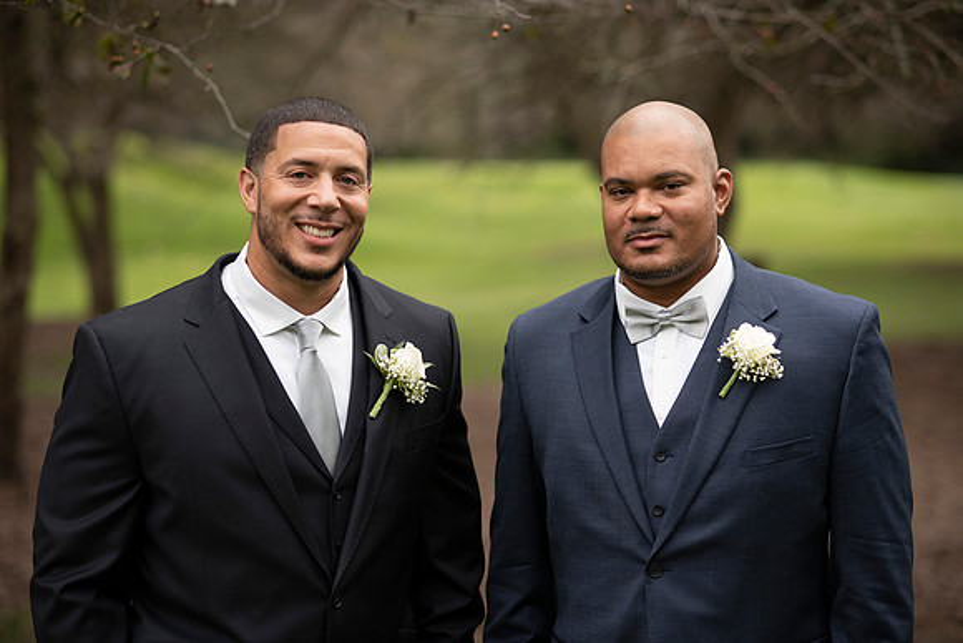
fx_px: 2274
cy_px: 322
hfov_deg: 23.9
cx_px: 482
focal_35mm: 85
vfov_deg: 16.1
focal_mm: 85
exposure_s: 1/800
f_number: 2.2
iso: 125
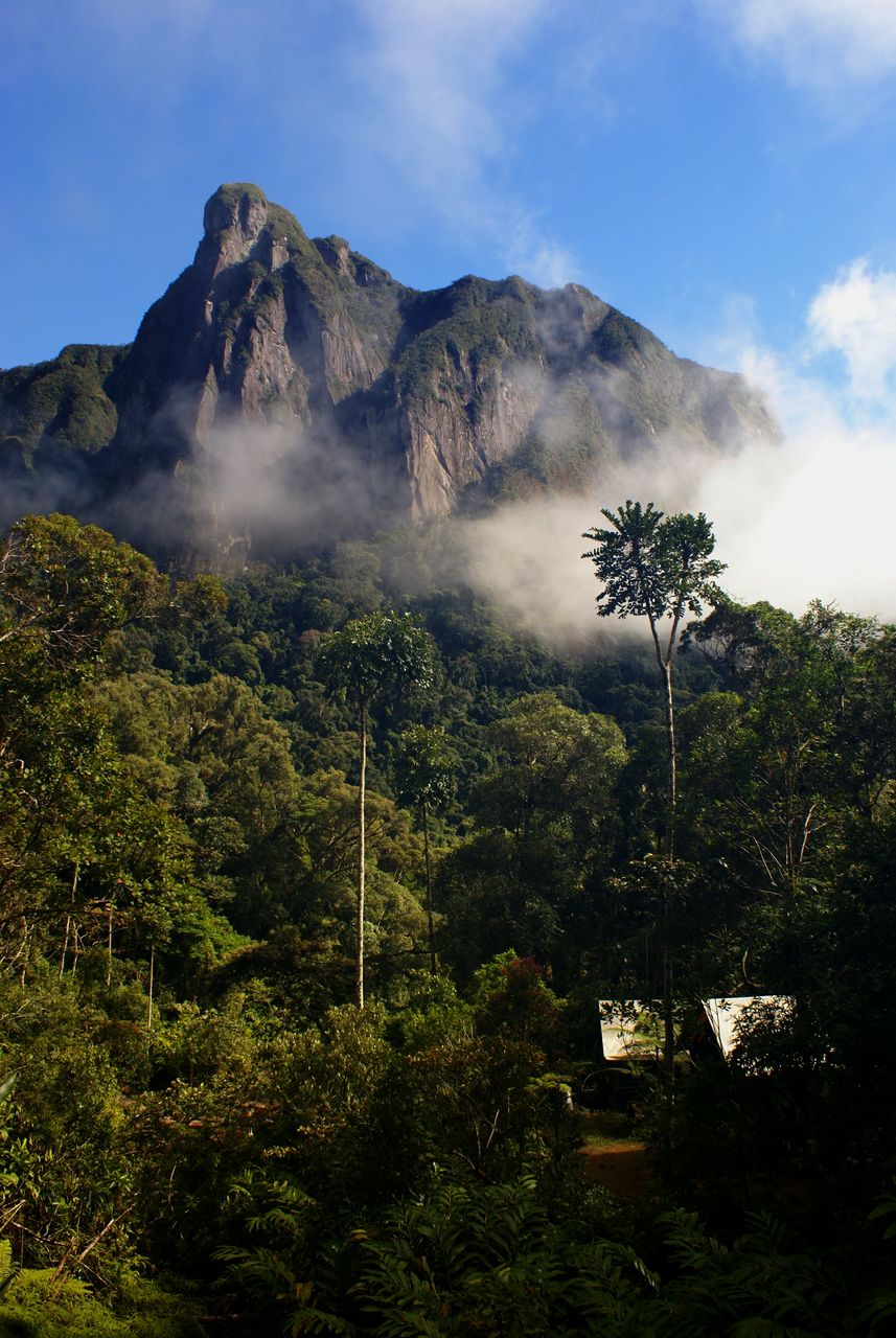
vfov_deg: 67.3
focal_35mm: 27
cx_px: 448
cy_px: 669
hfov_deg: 48.1
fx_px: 1005
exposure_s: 1/80
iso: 100
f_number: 9
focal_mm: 18
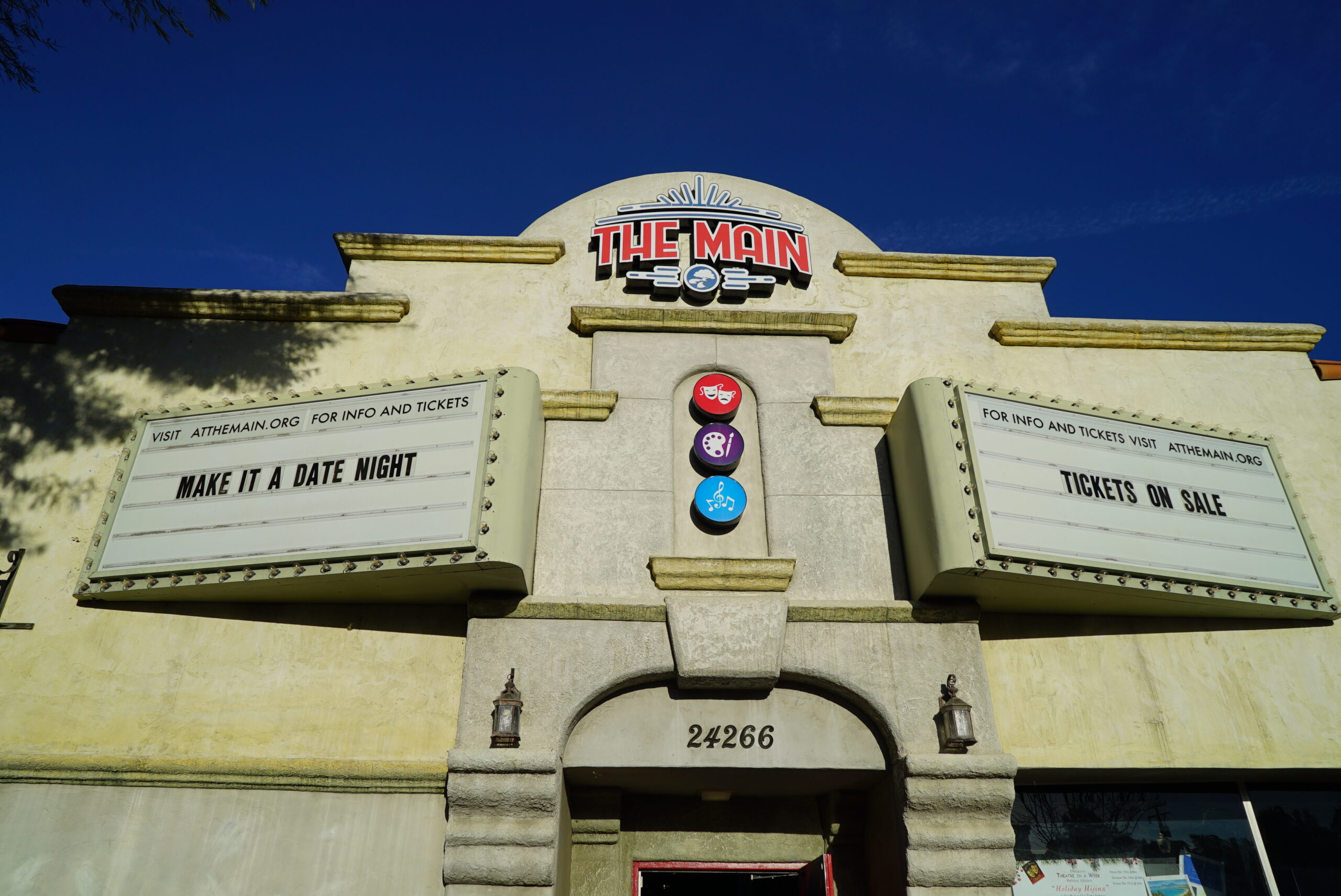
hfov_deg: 73.7
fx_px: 894
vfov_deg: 53.2
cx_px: 670
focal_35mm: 24
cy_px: 448
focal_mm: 24
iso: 100
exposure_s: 1/250
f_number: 13
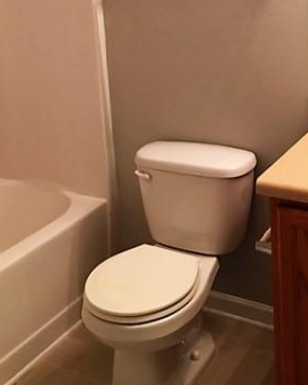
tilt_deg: -9.6
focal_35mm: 49
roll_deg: +1.9
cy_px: 53
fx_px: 559
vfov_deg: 36.2
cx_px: 158
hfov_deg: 30.8
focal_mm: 4.15
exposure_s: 1/15
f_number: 2.2
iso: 50
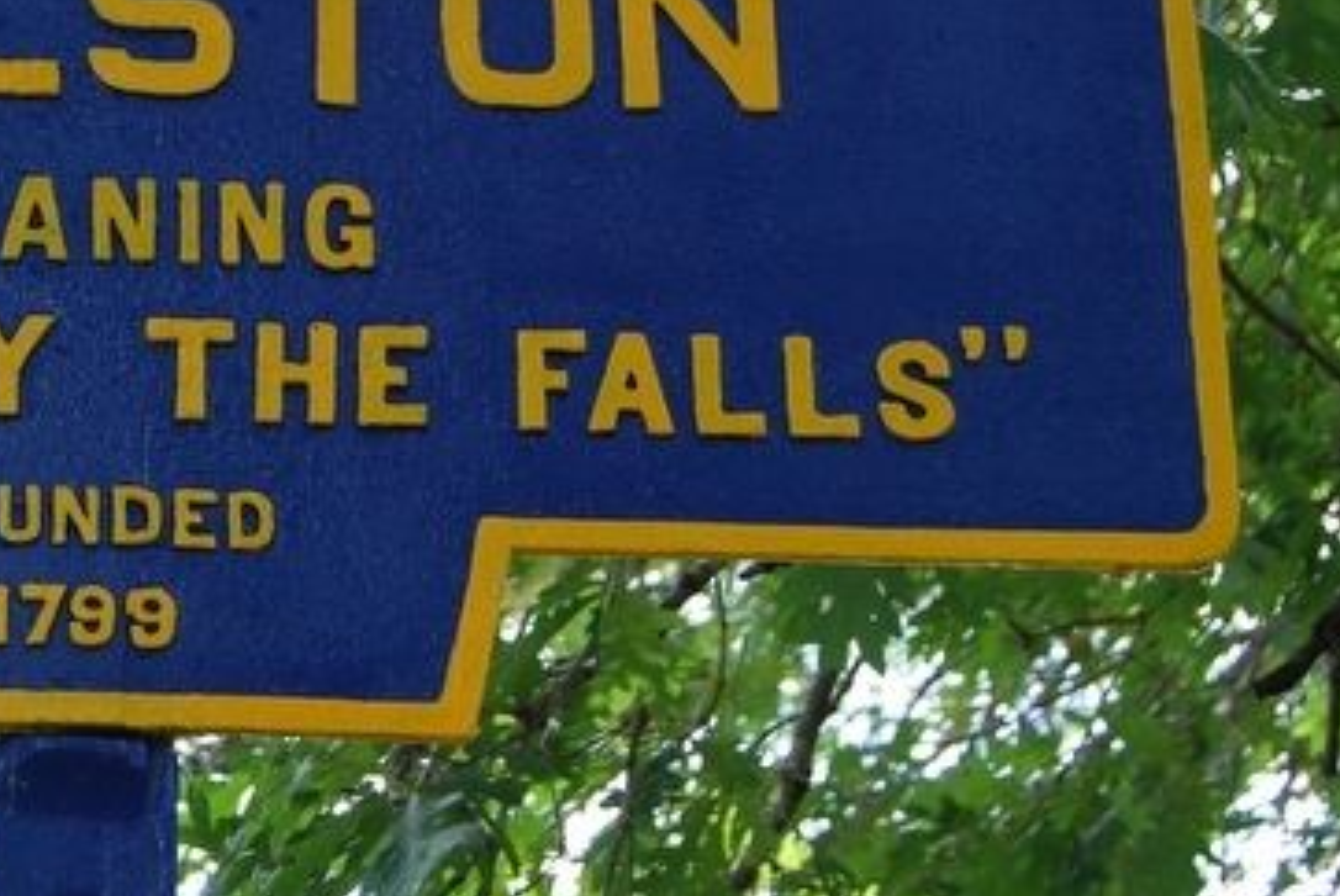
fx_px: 4325
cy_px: 26
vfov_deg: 11.7
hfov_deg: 17.3
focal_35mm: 116
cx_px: 67
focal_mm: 35
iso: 200
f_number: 5.6
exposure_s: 1/125
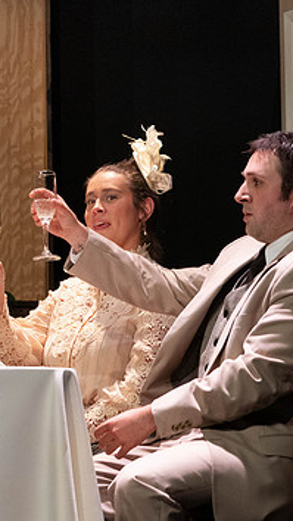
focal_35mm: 167
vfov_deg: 12.9
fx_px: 2308
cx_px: -177
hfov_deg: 7.1
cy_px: 204
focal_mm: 82
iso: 4000
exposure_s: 1/400
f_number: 5.6
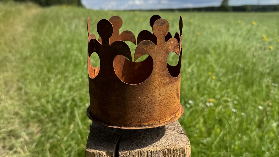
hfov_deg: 56.6
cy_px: 82
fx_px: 259
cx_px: 139
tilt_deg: -13.5
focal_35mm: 35
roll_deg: +3.3
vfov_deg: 33.7
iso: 80
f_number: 1.78
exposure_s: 1/4310
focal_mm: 6.76
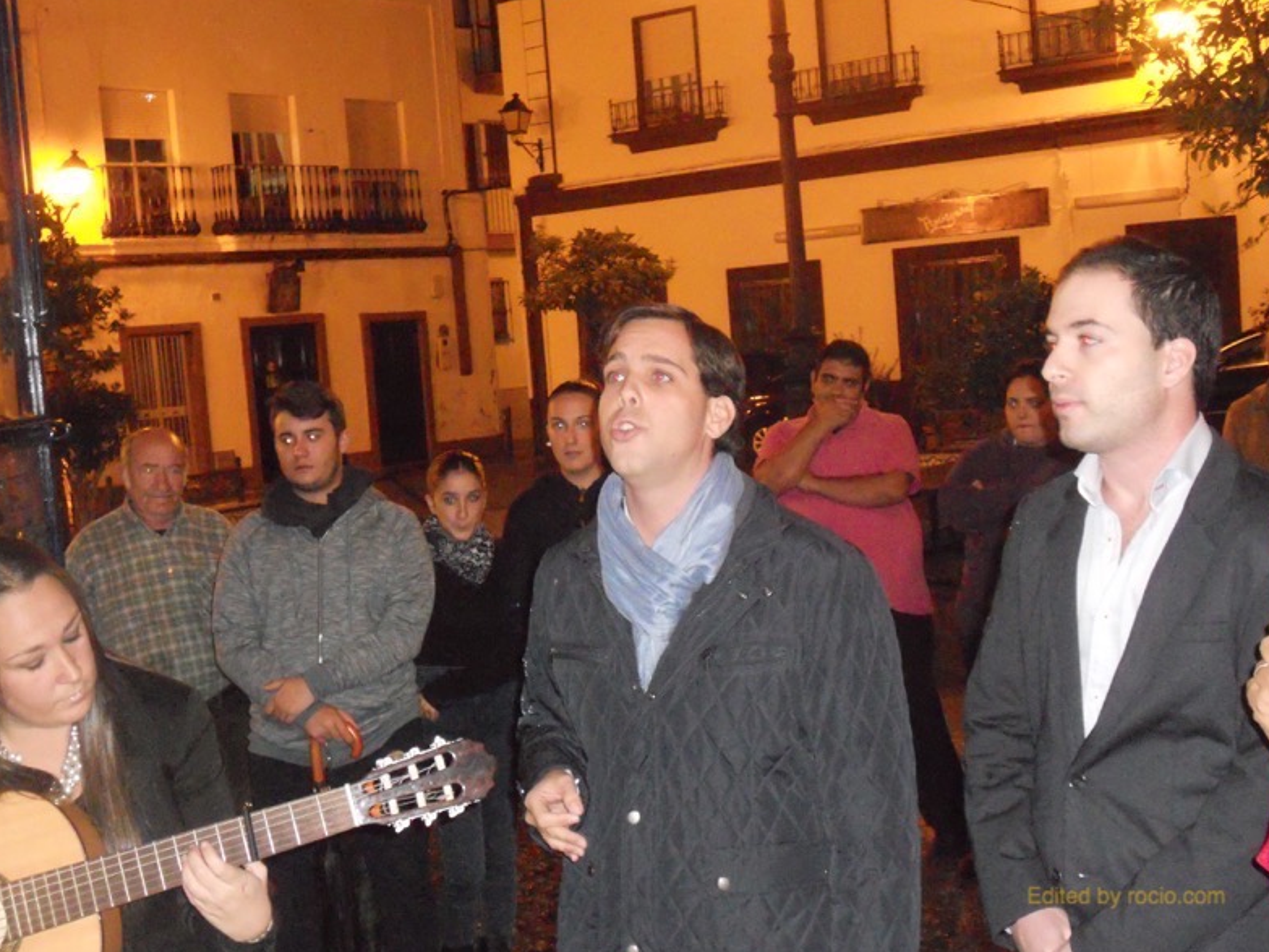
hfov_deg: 40.4
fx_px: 1723
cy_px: 472
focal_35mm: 47
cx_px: 640
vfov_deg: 30.9
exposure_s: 1/30
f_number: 4.3
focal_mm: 8.2
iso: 1600
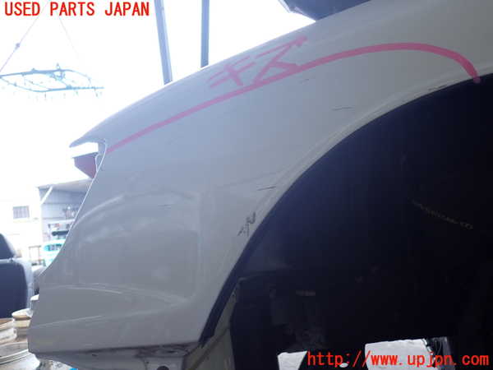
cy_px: 185
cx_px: 246
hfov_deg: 60.0
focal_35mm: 30
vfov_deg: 46.8
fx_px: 427
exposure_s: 1/125
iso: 160
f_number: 2.3
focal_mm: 5.4
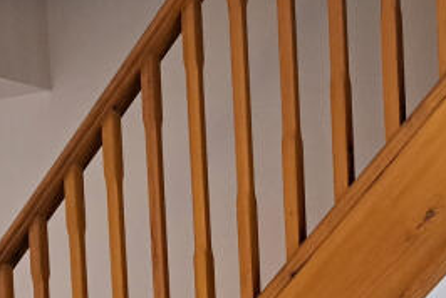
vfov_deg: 13.6
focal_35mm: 96
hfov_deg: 21.2
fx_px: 1191
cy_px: 422
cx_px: 265
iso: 320
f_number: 1.8
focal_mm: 5.23
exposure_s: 1/50
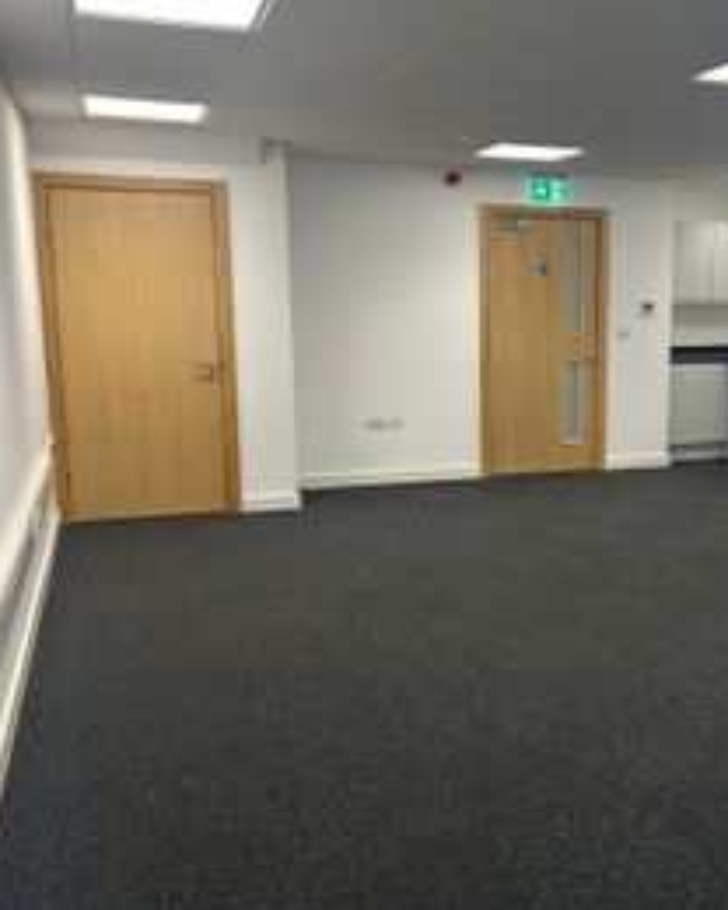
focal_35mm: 39
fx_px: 1050
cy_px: 466
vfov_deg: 46.8
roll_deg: -0.3
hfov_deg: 37.0
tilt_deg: -9.4
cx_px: 574
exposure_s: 1/100
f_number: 1.5
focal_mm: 5.7
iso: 64
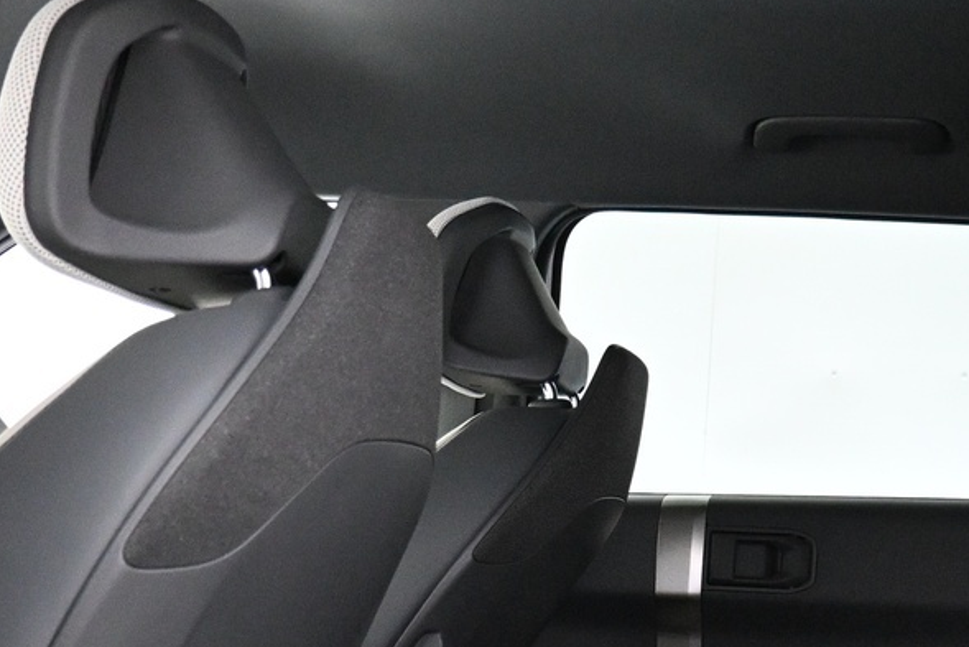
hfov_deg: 30.5
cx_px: 530
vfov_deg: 19.5
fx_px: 1777
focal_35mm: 66
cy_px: 757
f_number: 3.5
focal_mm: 16
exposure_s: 1/50
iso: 4000
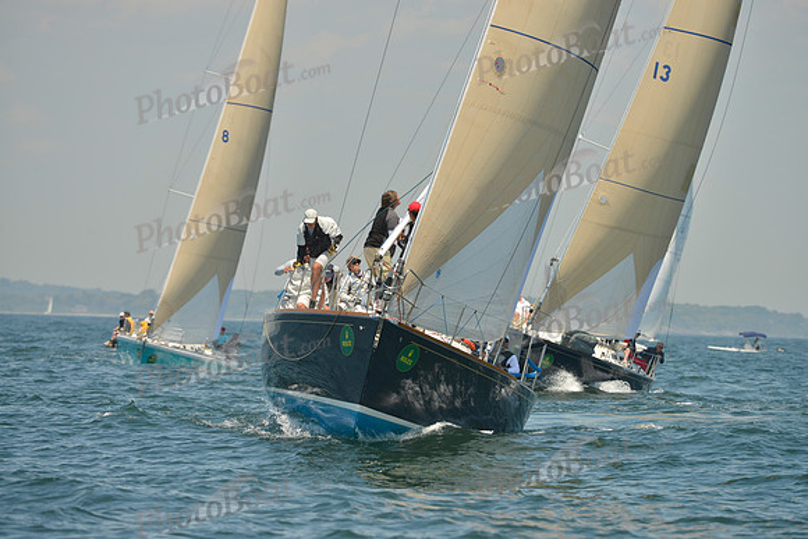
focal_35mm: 350
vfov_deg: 3.9
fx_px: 7857
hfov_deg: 5.9
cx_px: 404
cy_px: 270
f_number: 7.1
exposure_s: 1/1250
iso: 280
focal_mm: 350
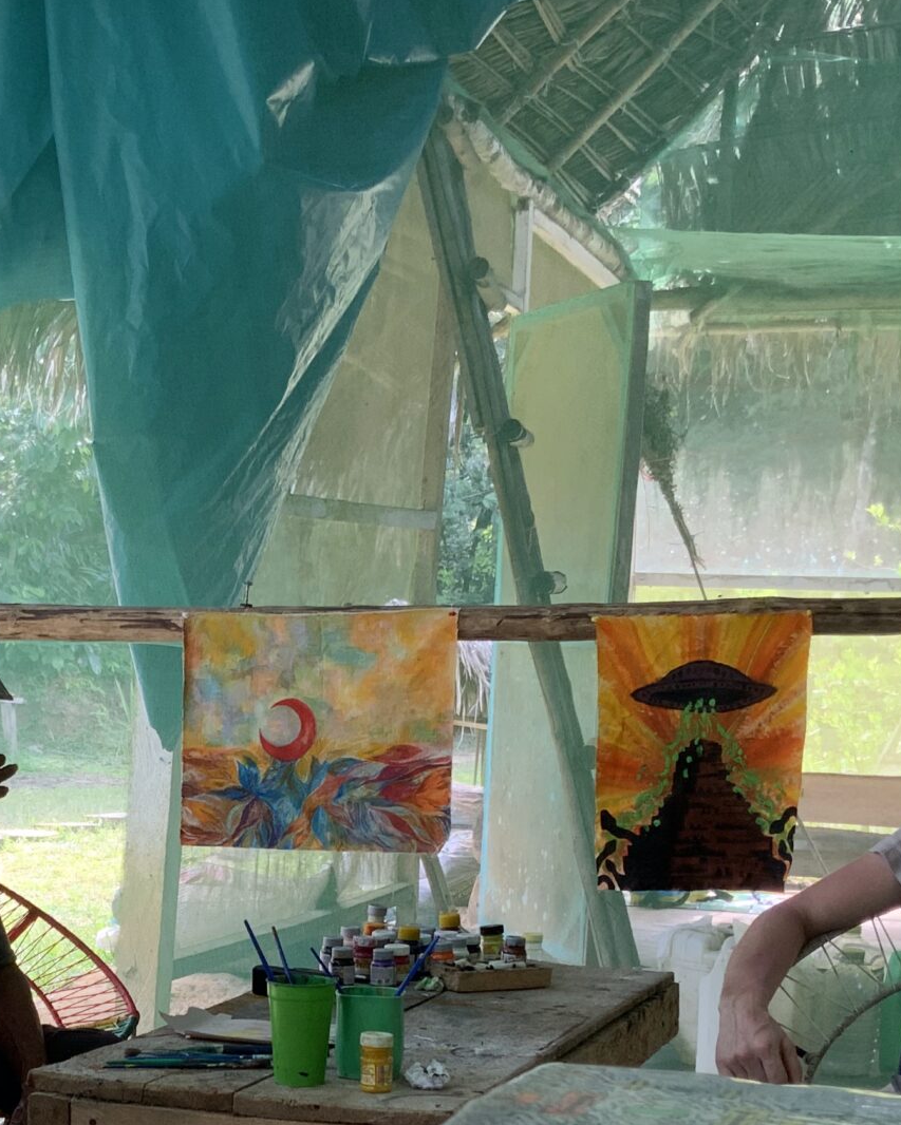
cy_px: 957
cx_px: 105
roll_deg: +0.1
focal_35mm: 68
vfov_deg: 27.2
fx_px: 2266
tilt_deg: -7.2
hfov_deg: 22.0
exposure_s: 1/60
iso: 40
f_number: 1.8
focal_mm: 3
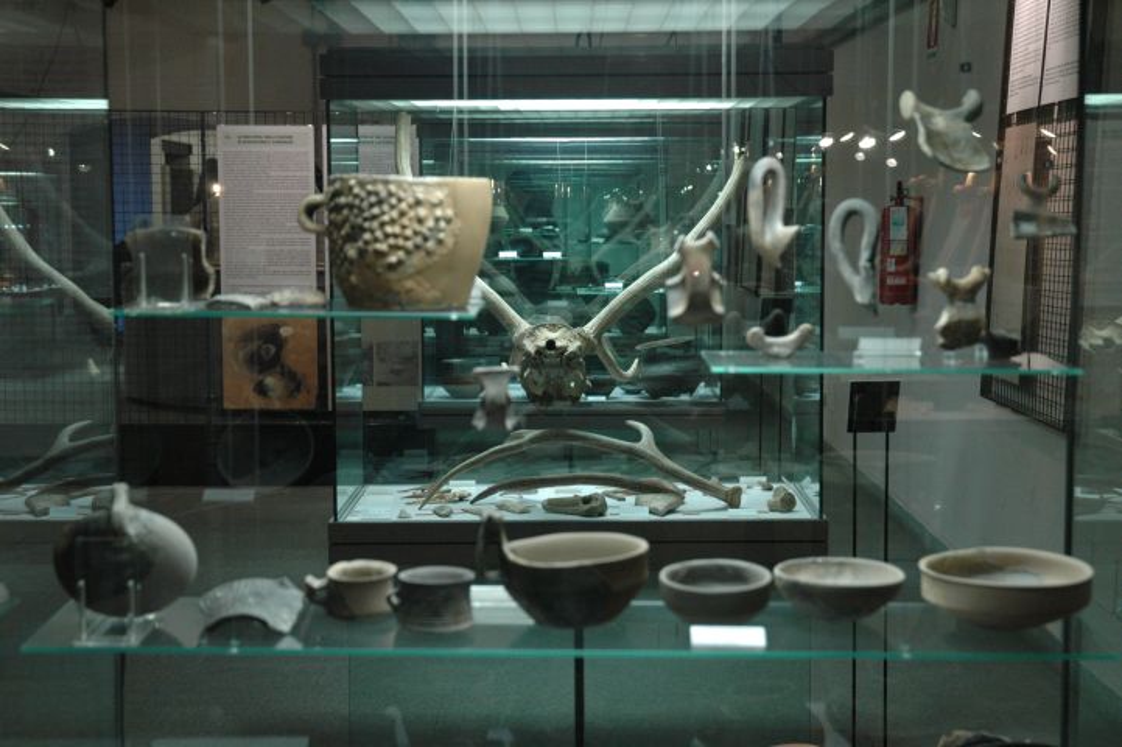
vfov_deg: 22.6
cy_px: 374
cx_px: 561
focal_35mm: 60
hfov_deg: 33.4
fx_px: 1869
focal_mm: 40
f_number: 4.5
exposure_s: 1/30
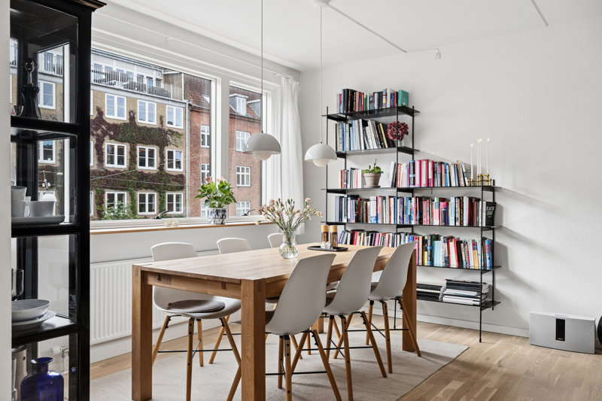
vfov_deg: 44.3
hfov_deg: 62.8
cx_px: 301
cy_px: 200
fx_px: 493
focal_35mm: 30
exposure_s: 1/15
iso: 125
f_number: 9
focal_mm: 29.5
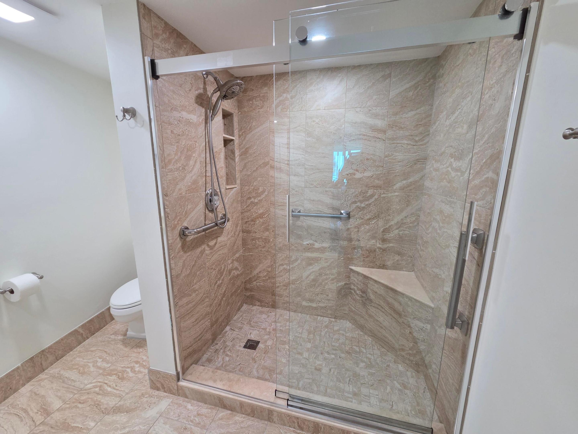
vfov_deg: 89.9
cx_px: 289
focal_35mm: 13
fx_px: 217
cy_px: 217
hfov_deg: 106.2
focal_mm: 2.2
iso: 400
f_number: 2.2
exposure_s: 1/120
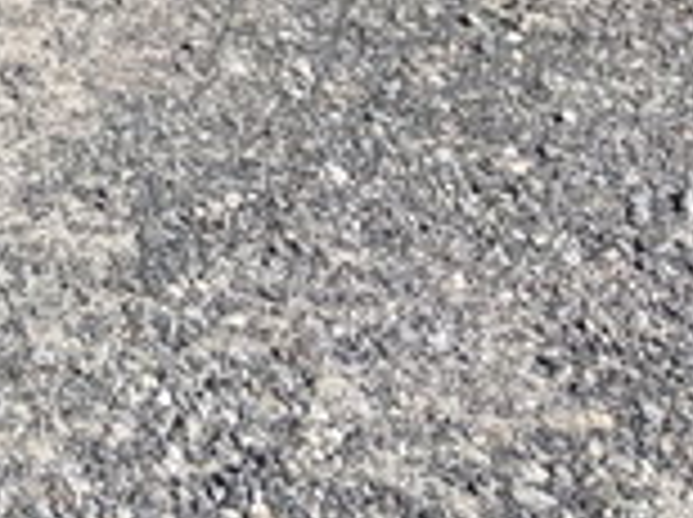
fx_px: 2599
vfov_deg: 10.3
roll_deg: +0.7
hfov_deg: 12.1
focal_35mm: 130
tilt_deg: -18.4
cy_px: -586
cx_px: -981
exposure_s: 1/2283
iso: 50
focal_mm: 5.96
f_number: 1.6
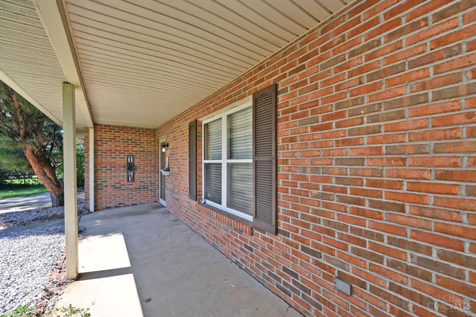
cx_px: 238
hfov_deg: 104.3
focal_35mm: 14
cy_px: 158
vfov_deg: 81.2
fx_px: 185
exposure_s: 1/160
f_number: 6.3
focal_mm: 14
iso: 100
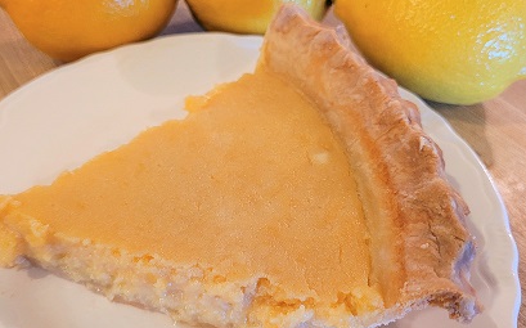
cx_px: 252
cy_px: 150
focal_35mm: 34
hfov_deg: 56.7
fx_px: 487
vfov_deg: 37.2
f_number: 1.8
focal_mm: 5.4
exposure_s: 1/60
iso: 250
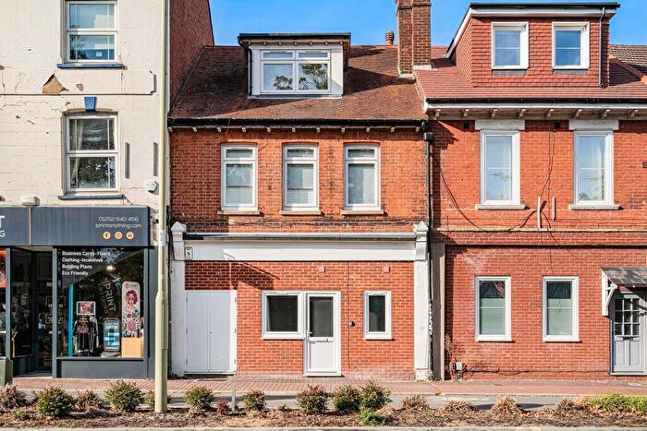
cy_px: 216
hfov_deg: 54.4
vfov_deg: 37.9
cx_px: 324
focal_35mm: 35
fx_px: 629
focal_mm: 35
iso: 250
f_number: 9
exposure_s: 1/500
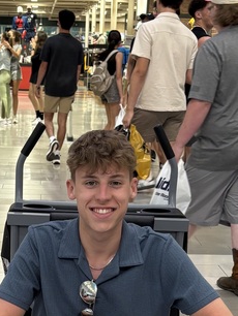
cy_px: 361
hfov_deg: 16.9
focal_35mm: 87
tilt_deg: -20.8
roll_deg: -1.7
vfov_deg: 21.2
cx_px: 65
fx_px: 796
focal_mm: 5.96
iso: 100
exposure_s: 1/60
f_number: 1.6
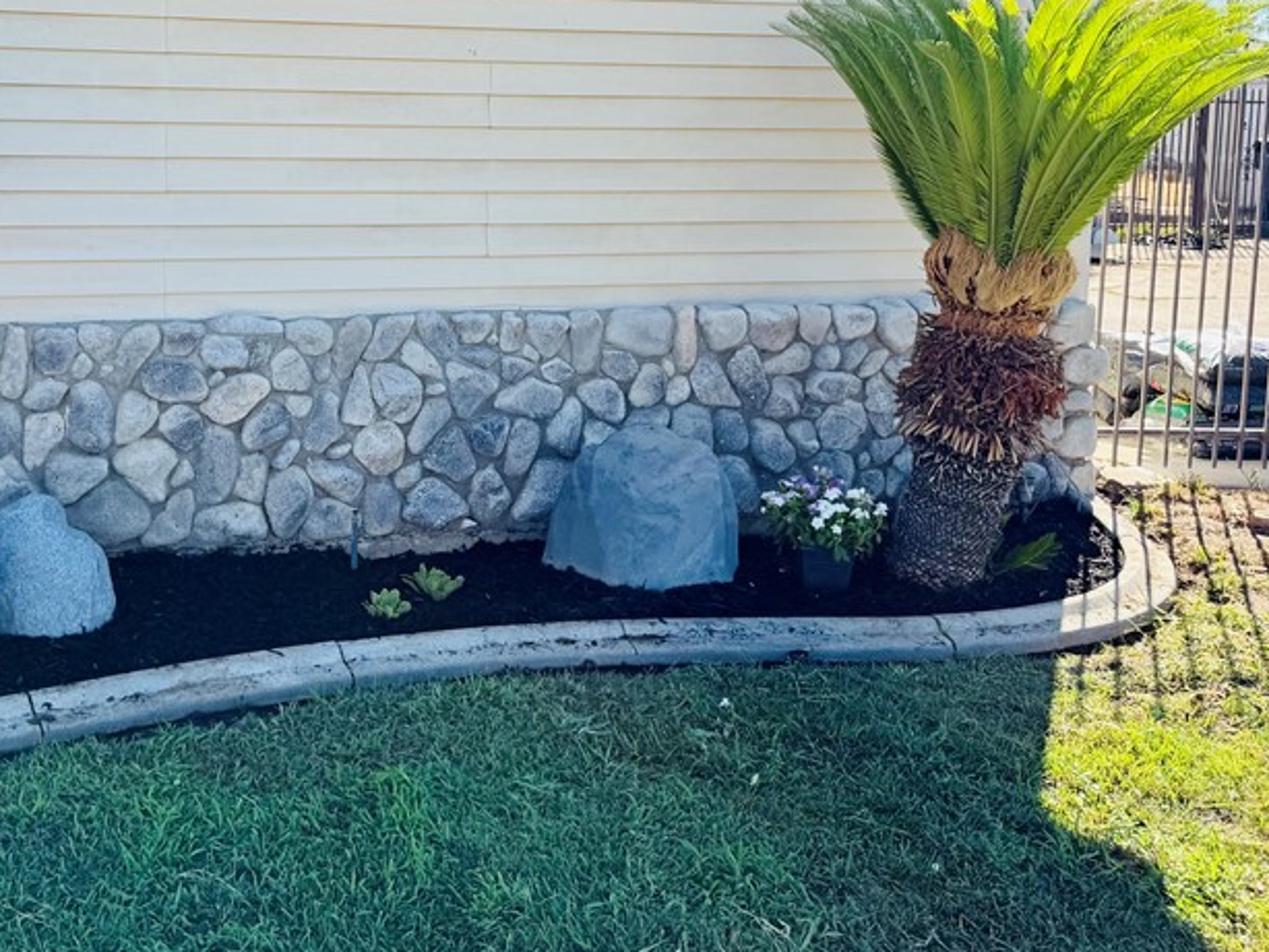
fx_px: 1467
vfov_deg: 35.2
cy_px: 240
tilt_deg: -5.5
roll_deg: -1.5
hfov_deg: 45.2
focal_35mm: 40
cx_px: 316
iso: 100
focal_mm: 6.76
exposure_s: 1/2110
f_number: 1.78
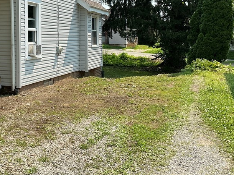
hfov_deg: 39.8
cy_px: 40
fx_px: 318
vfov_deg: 30.3
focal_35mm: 47
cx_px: 75
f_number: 1.8
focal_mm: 3
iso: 25
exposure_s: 1/997
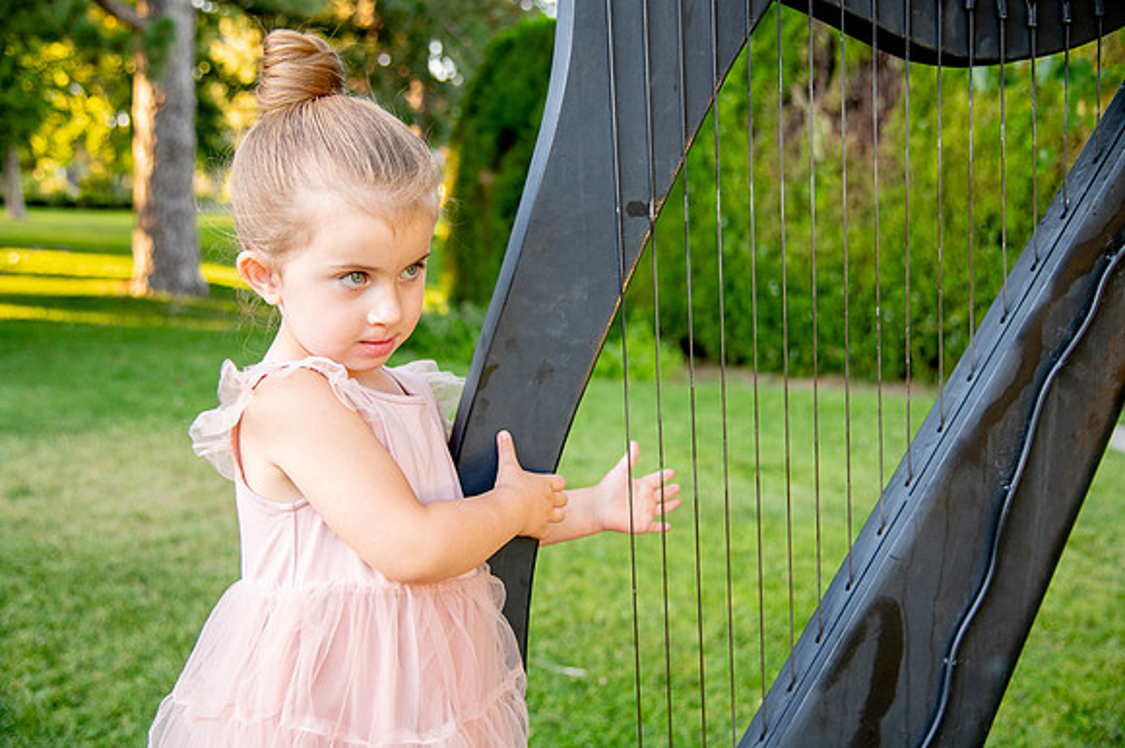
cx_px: 562
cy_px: 374
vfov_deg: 35.0
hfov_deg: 50.7
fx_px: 1187
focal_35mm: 38
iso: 640
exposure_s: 1/200
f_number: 4
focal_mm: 38
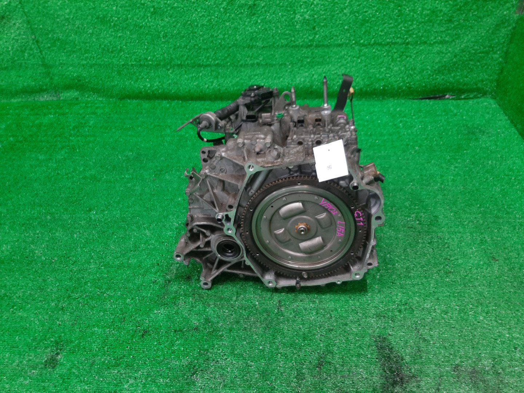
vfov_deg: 53.1
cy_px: 196
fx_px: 394
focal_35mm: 26
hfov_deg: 67.3
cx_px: 262
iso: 138
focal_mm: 3.93
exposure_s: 1/50
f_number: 1.7
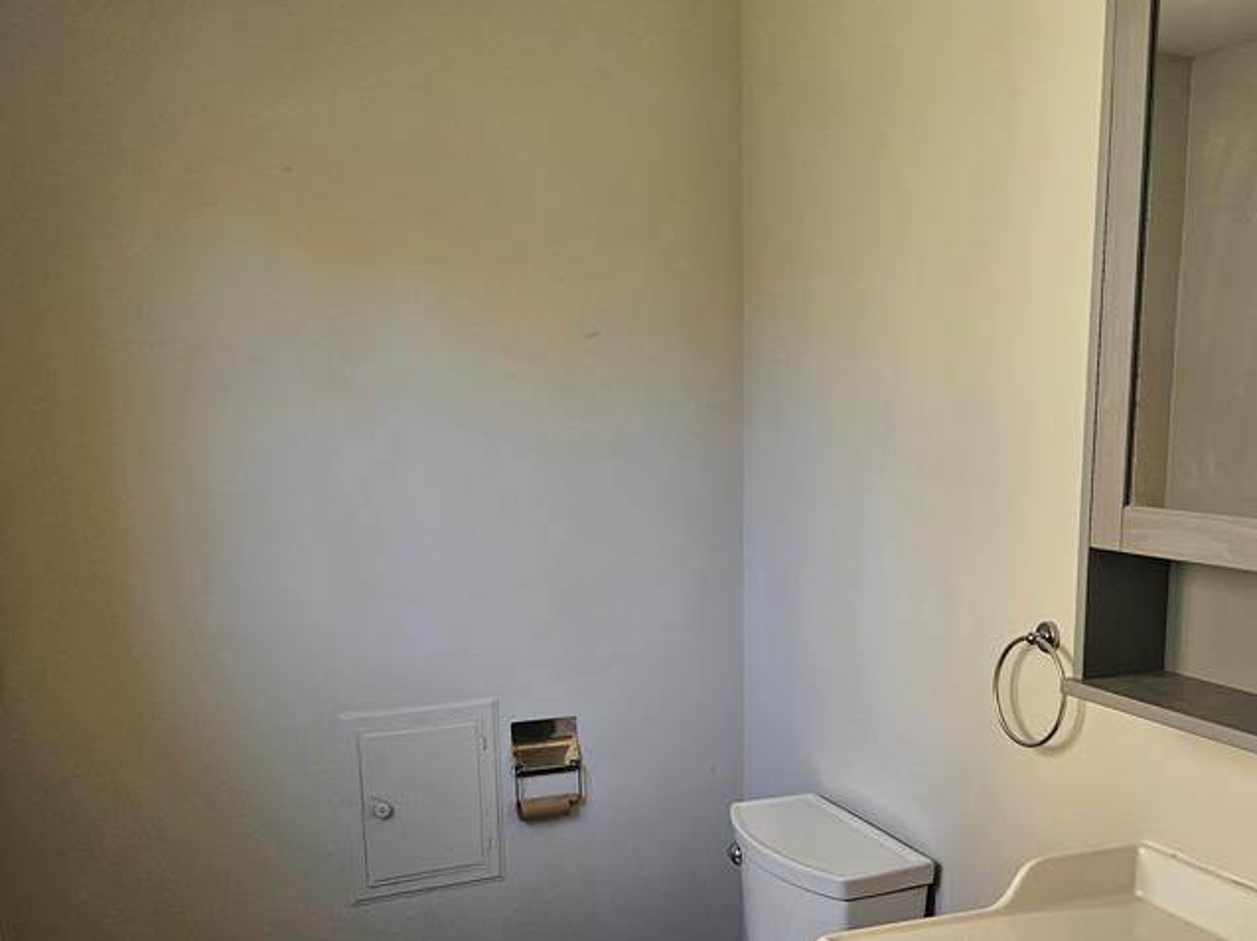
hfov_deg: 49.9
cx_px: 754
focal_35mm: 37
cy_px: 683
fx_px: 1343
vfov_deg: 37.8
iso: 160
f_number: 1.8
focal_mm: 5.4
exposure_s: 1/120
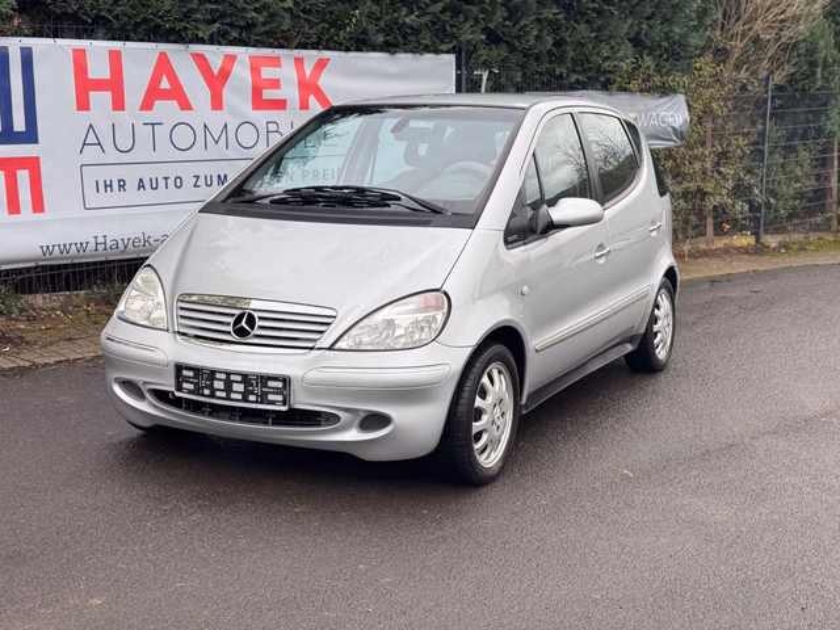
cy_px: 315
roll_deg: +1.0
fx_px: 1165
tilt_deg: -11.2
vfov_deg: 30.3
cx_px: 420
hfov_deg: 39.7
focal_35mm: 48
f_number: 1.78
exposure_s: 1/362
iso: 64
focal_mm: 6.76
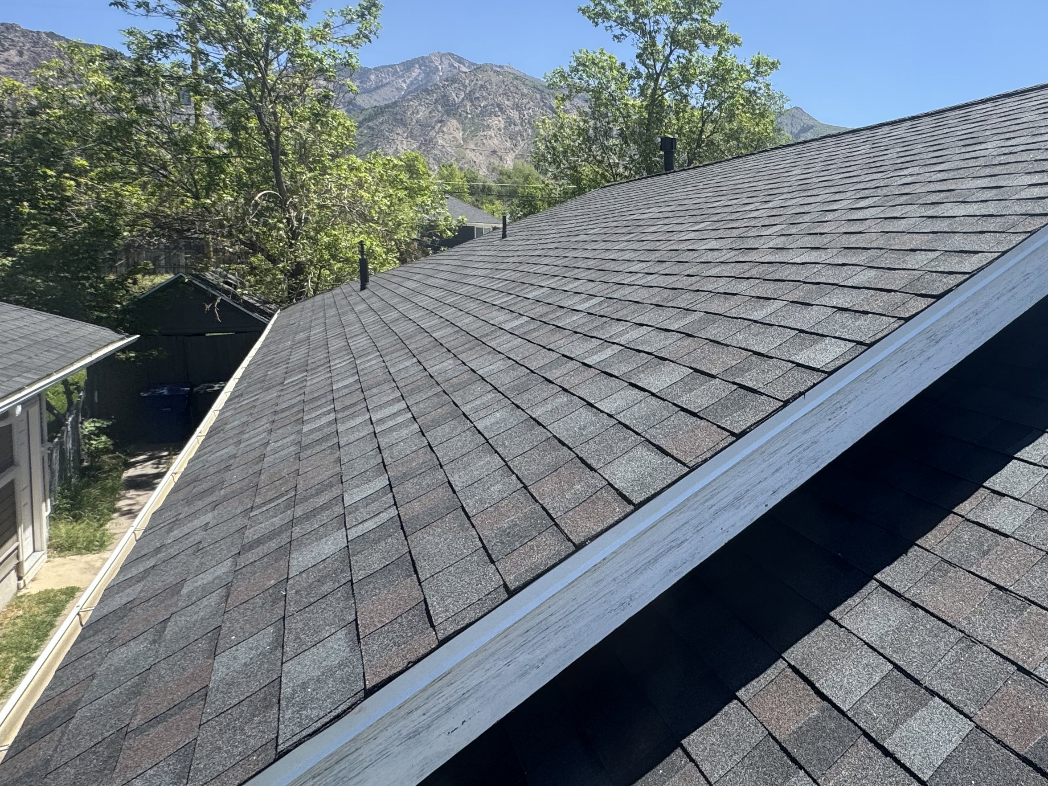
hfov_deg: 67.2
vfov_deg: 56.4
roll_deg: -0.5
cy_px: 315
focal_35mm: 24
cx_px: 782
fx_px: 727
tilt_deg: -4.0
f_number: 2.2
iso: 50
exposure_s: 1/1048
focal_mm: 2.22
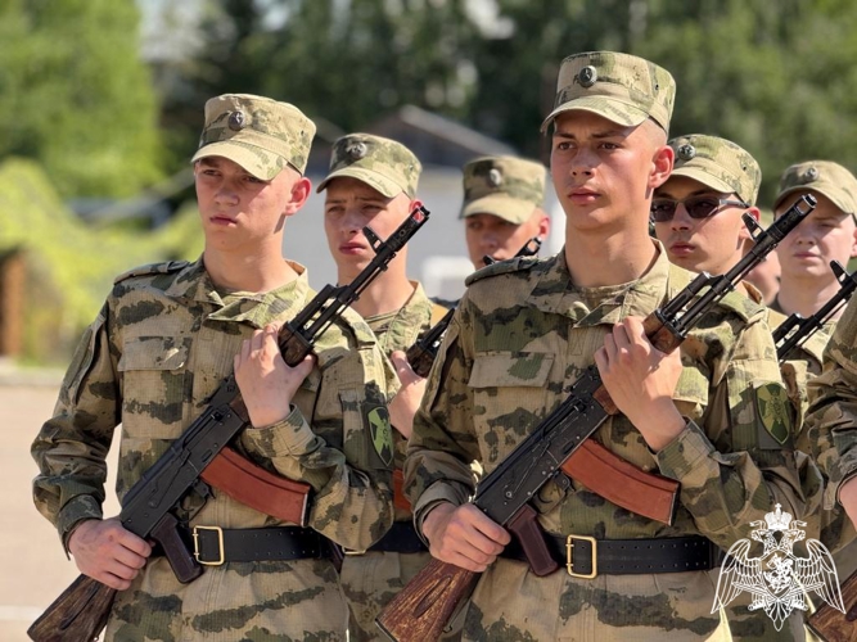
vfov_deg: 12.3
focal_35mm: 120
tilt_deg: -0.3
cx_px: 428
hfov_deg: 16.4
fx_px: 2970
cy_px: 321
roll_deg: -1.0
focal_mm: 15.66
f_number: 2.8
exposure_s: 1/751
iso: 50
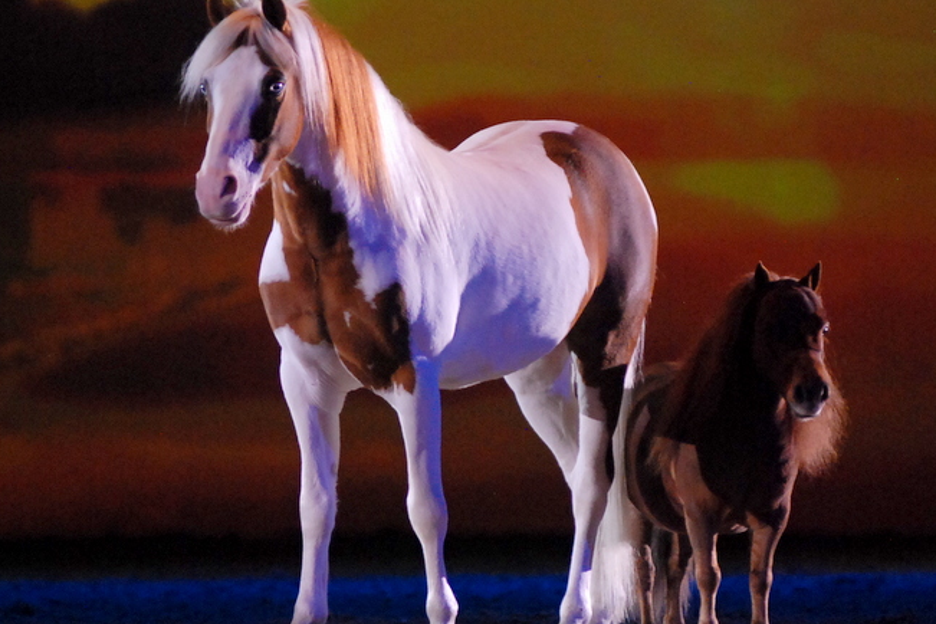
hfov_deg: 6.2
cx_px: 508
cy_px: 322
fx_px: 8631
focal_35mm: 332
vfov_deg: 4.1
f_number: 2.8
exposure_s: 1/500
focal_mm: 200
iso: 1600
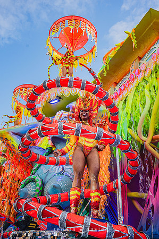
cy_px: 120
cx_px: 80
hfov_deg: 40.4
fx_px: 216
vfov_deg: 58.0
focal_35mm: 32
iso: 640
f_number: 5.6
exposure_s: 1/1000
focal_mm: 32.5
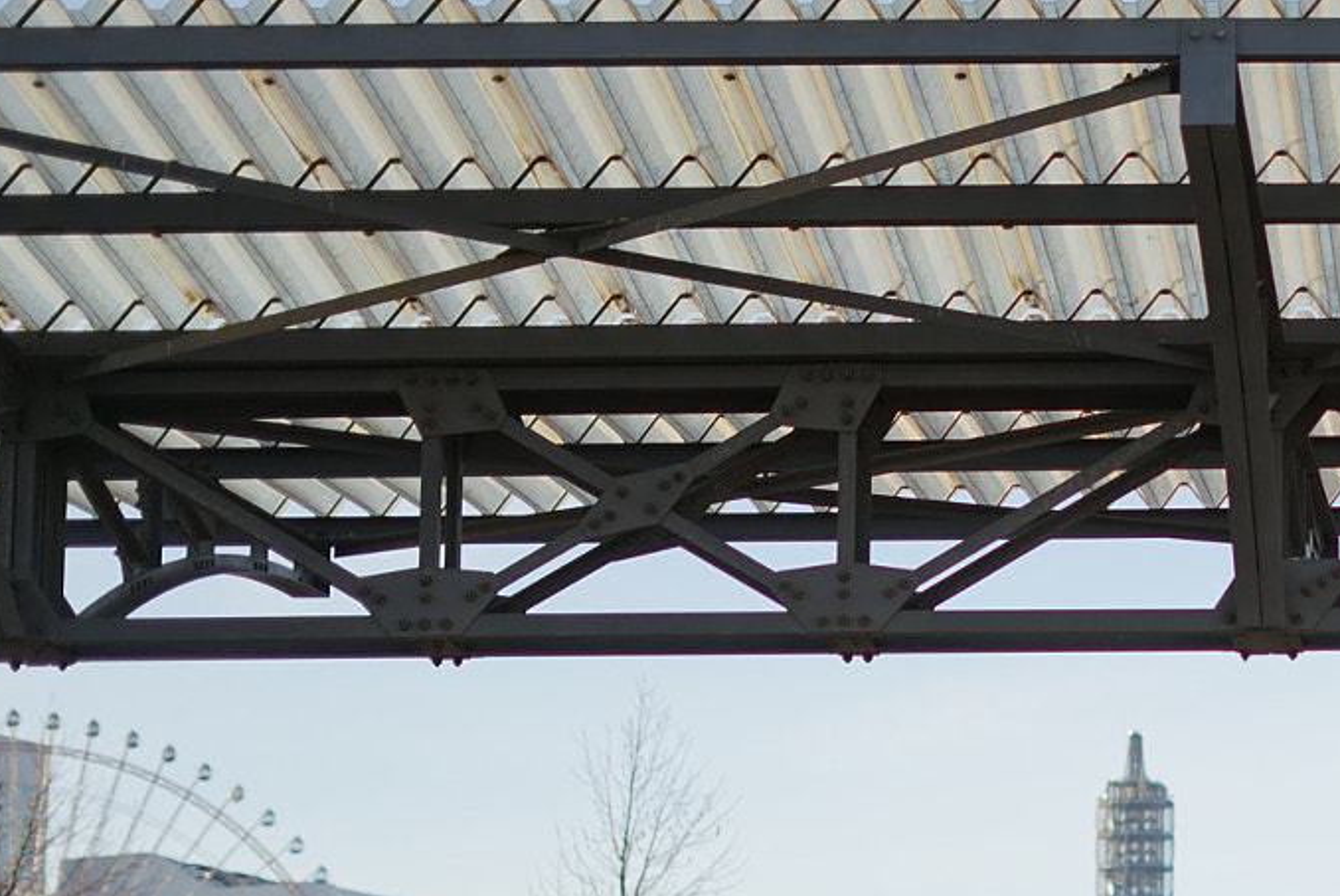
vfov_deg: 11.5
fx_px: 4395
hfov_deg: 16.7
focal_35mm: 118
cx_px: 1522
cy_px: 957
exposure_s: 1/8000
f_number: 1.8
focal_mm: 50
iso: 400
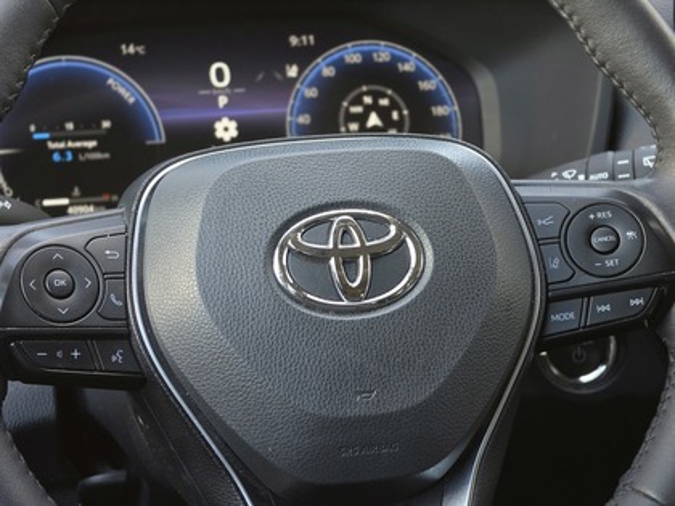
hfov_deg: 17.1
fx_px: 2242
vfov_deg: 12.9
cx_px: 338
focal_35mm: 115
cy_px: 253
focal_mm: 18.6
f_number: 2.9
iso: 320
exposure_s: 1/120
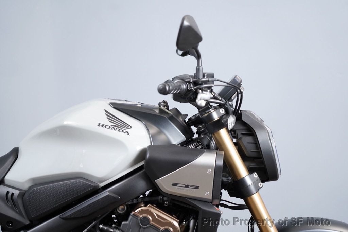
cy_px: 116
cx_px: 174
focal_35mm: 105
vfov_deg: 13.0
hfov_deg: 19.5
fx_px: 1015
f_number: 4
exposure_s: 1/100
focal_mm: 105
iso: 1600
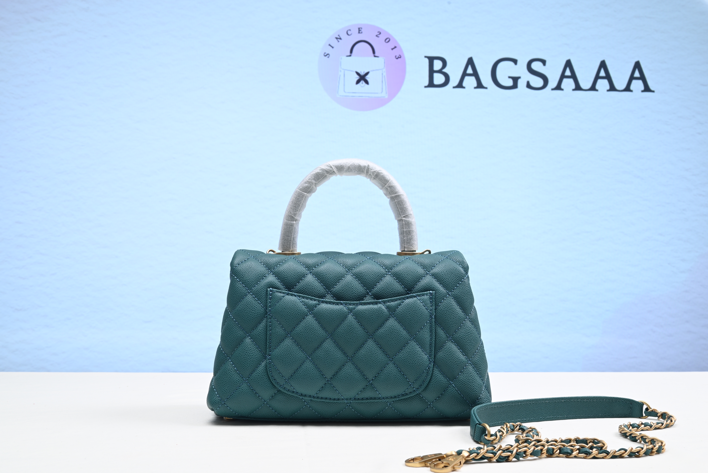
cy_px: 236
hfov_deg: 47.4
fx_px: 807
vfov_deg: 32.7
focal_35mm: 41
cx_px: 354
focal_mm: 41
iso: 100
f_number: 16
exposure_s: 1/2
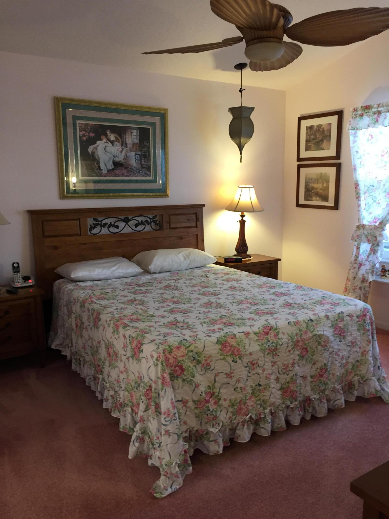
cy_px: 260
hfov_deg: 48.2
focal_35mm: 29
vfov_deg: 61.7
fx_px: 435
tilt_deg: -10.0
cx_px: 194
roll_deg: +1.5
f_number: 2.2
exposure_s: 1/33
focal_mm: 4.15
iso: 160
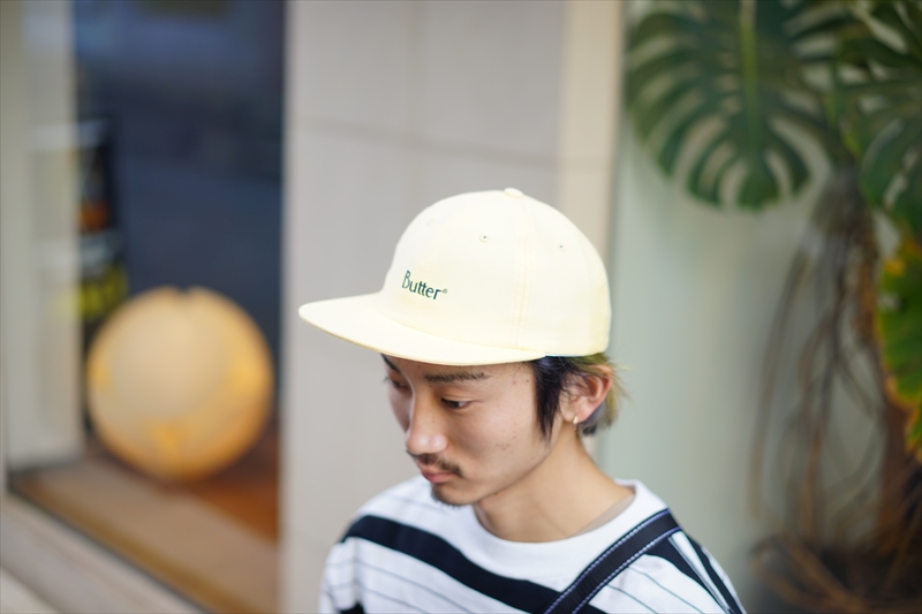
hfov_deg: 36.3
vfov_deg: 24.6
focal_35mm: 55
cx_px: 461
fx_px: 1408
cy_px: 307
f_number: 1.8
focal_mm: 55
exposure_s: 1/320
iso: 100
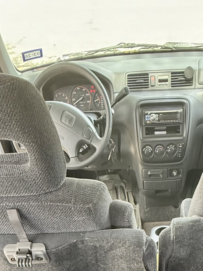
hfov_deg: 36.3
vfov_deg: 33.5
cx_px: 143
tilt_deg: -58.5
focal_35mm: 39
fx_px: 305
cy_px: 360
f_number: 2.2
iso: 320
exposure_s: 1/66
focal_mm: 2.22
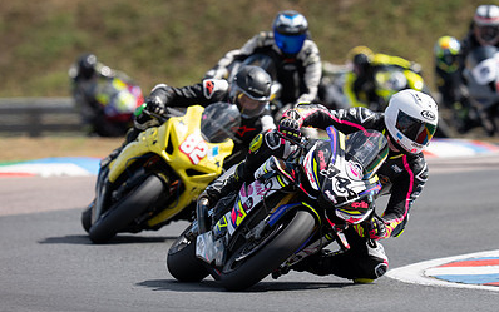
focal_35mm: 594
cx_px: 301
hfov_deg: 3.5
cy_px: 138
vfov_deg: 2.2
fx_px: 8080
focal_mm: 400
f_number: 4.5
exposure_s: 1/400
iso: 50
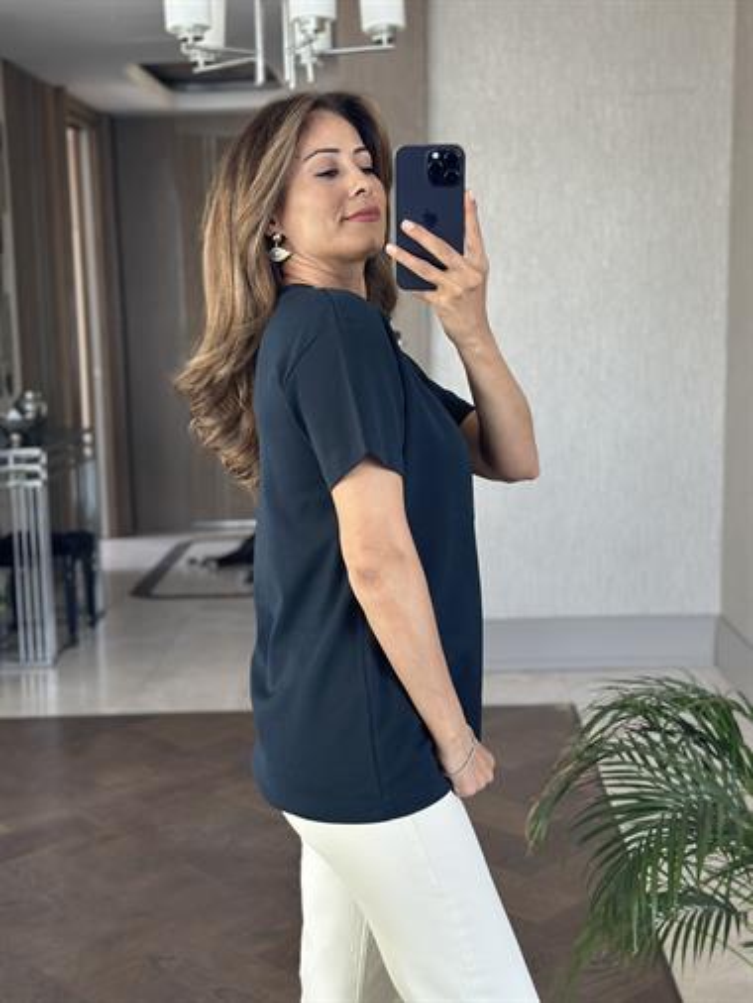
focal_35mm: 48
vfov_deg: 39.6
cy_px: 502
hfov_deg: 30.3
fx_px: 1391
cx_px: 376
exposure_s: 1/75
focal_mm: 6.86
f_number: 1.78
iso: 125
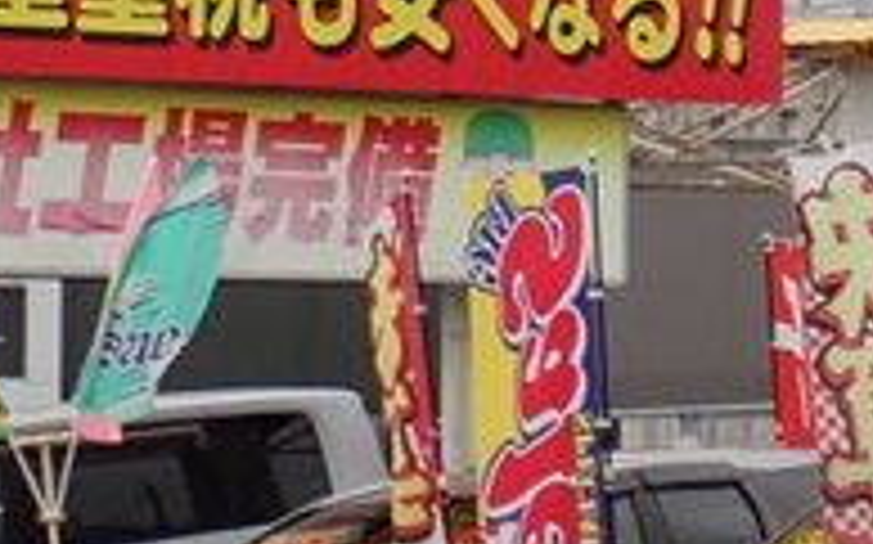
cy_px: -270
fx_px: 6515
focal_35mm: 274
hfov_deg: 7.6
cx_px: 1094
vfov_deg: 4.8
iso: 100
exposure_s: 1/200
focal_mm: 8.99
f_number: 4.5
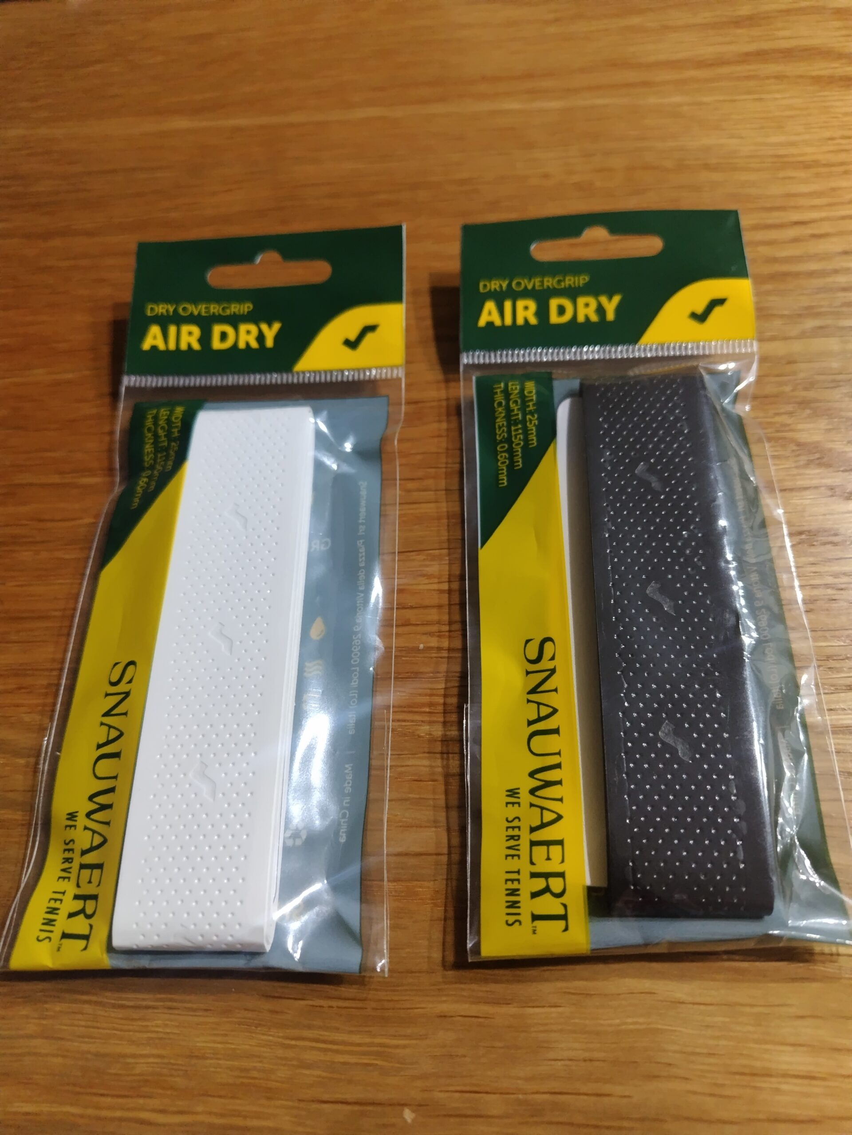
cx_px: 426
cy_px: 568
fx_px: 755
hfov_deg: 58.9
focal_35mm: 23
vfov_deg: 73.9
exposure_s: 1/60
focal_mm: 5.5
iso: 522
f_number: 1.9
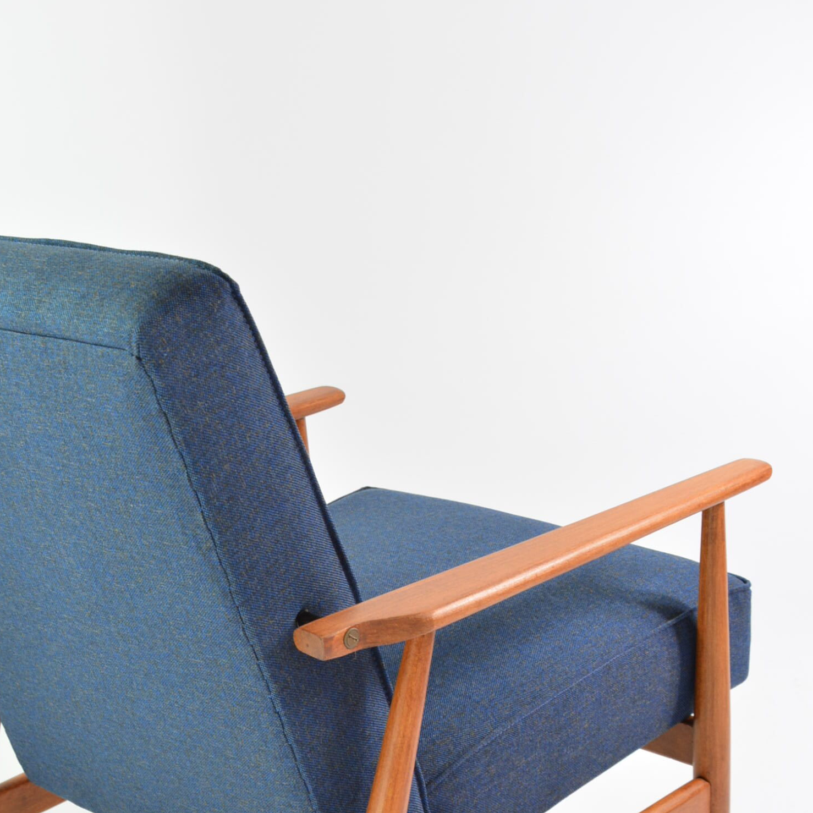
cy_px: 660
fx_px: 1647
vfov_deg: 27.1
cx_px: 315
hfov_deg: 27.6
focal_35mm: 62
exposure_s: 1/60
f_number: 5.6
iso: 640
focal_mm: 24
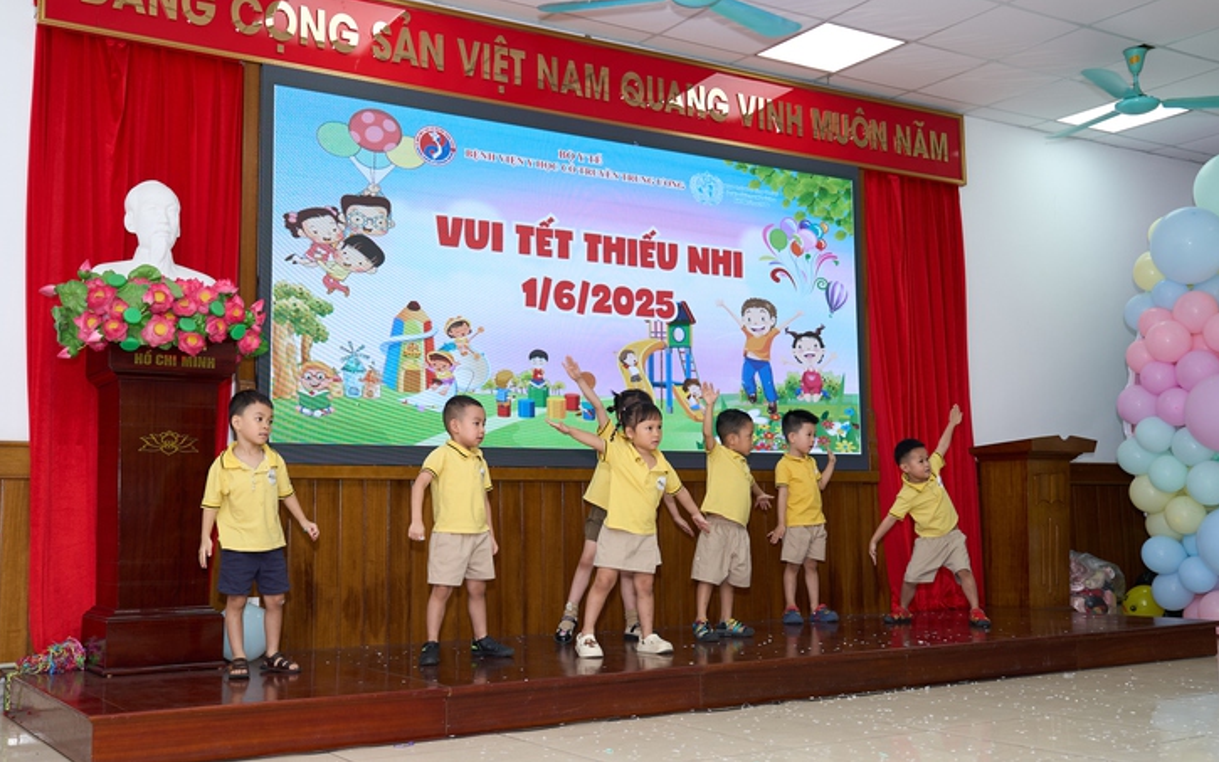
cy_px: 364
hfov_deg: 51.5
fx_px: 1262
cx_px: 610
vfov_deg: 33.6
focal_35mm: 38
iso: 200
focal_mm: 25
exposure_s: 1/160
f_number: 2.8
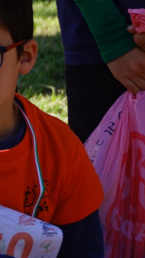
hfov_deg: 2.6
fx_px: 3219
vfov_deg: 4.6
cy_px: 264
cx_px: 351
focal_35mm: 471
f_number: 5.6
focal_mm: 90
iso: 250
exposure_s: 1/400
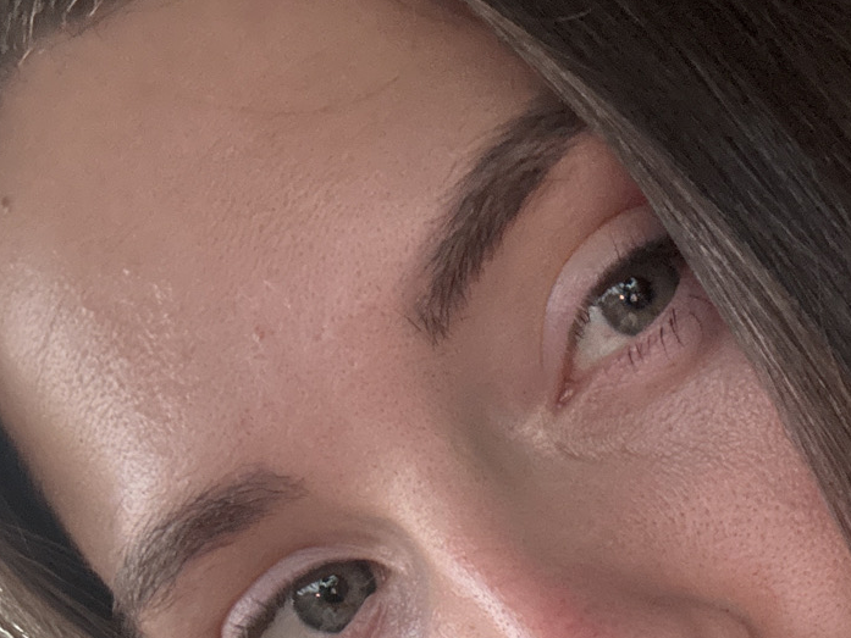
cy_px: 673
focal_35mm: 66
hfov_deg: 28.4
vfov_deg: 21.3
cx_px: 748
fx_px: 1623
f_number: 1.9
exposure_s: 1/33
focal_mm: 2.69
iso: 320
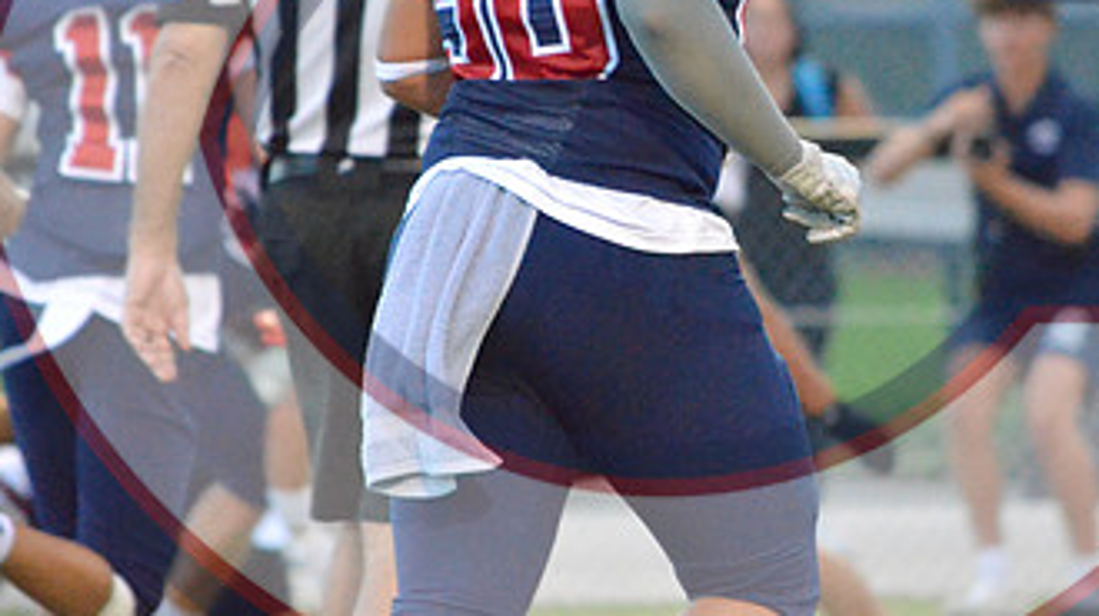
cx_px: 649
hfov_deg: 2.9
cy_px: 137
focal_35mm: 745
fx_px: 21693
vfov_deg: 1.6
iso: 6400
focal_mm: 270
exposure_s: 1/500
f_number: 5.6
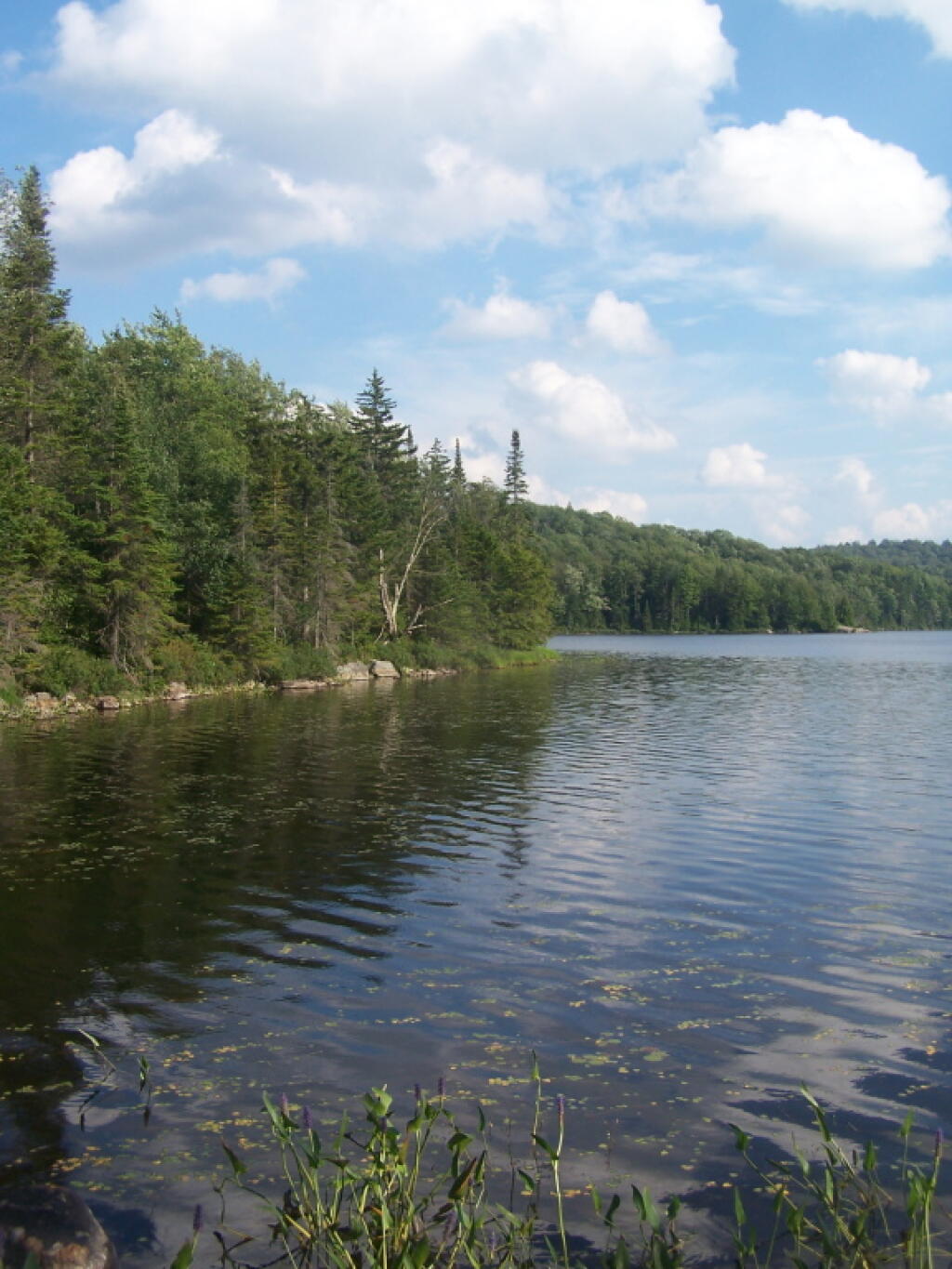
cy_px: 634
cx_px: 476
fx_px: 1393
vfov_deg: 49.0
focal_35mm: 38
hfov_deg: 37.7
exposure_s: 1/640
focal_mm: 6.3
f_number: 4
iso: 80
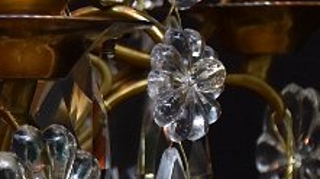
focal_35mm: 409
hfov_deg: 5.2
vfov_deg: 3.0
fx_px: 3468
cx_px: -333
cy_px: 35
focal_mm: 48
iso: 640
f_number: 4.5
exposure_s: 1/160
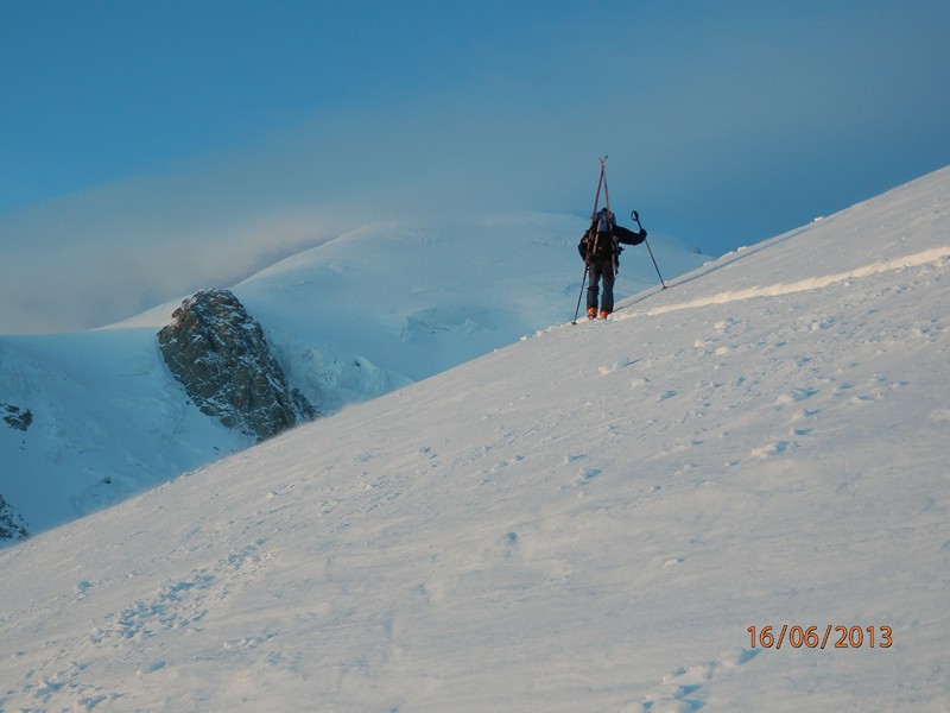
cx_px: 475
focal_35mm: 60
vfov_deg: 24.4
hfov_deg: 32.2
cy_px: 356
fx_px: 1647
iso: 125
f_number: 4.2
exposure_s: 1/100
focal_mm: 10.8
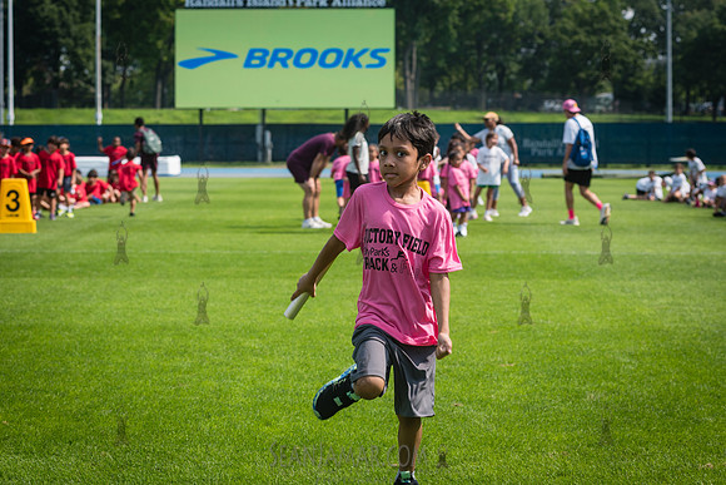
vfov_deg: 13.3
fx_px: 2072
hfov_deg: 19.9
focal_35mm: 103
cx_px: 387
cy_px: 244
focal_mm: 92
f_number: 5.6
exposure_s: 1/640
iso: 160
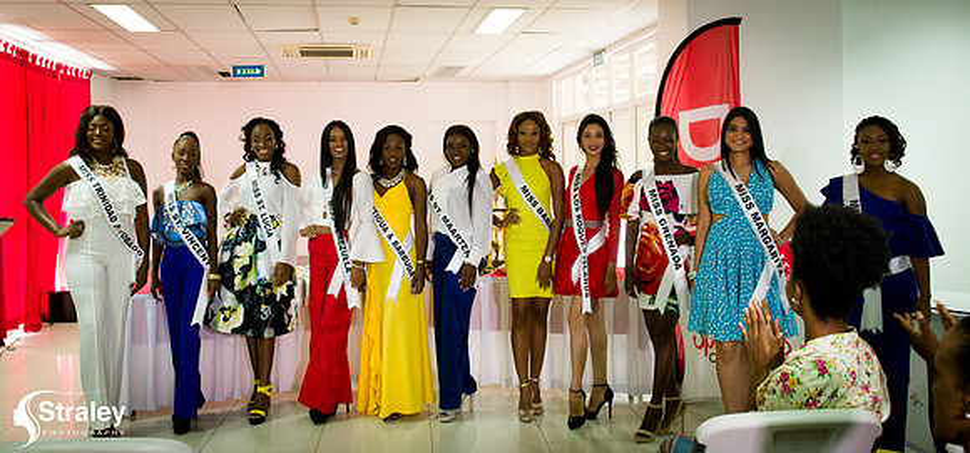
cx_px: 461
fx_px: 851
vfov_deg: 29.7
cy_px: 174
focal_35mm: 34
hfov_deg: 59.3
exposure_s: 1/100
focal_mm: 27
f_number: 6.3
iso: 3200
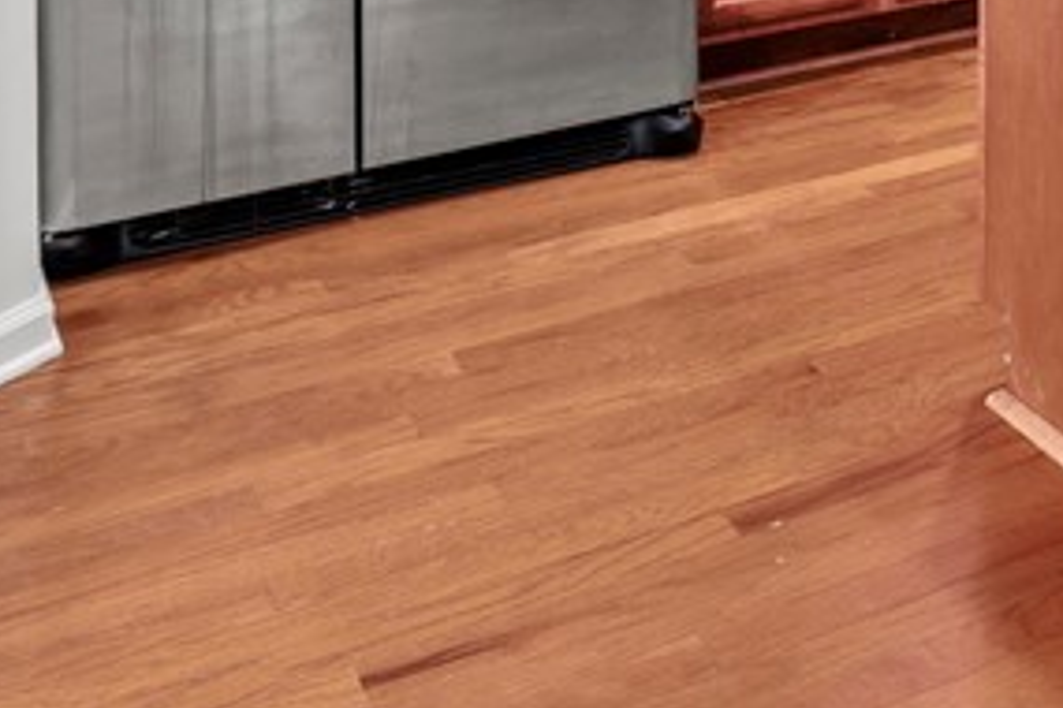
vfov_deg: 17.6
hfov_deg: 25.5
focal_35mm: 63
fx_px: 1857
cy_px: -559
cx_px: 1518
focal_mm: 11
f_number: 8
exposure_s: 2
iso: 250
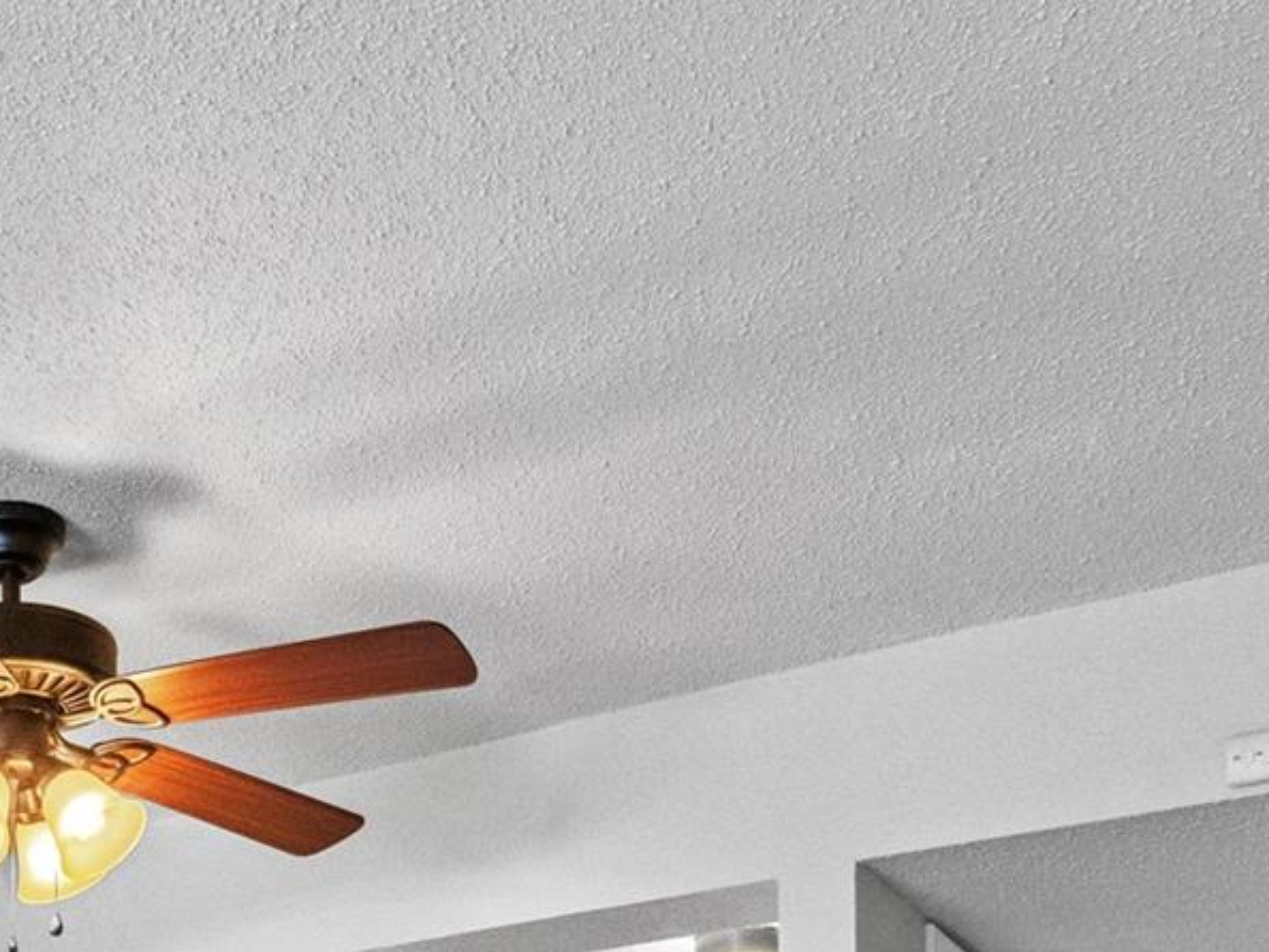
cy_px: 1423
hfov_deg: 33.7
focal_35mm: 53
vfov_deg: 22.6
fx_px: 1944
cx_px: 70
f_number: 8
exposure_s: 1/13
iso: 2000
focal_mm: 16
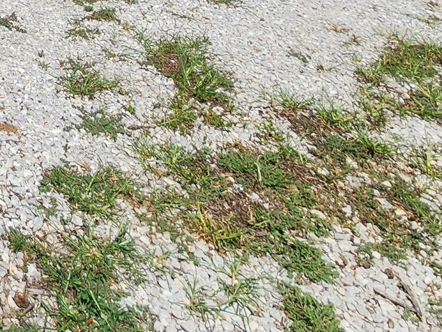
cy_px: -330
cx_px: -219
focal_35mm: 52
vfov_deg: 18.5
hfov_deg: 26.6
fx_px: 664
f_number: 2.2
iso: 50
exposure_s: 1/2397
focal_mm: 2.2
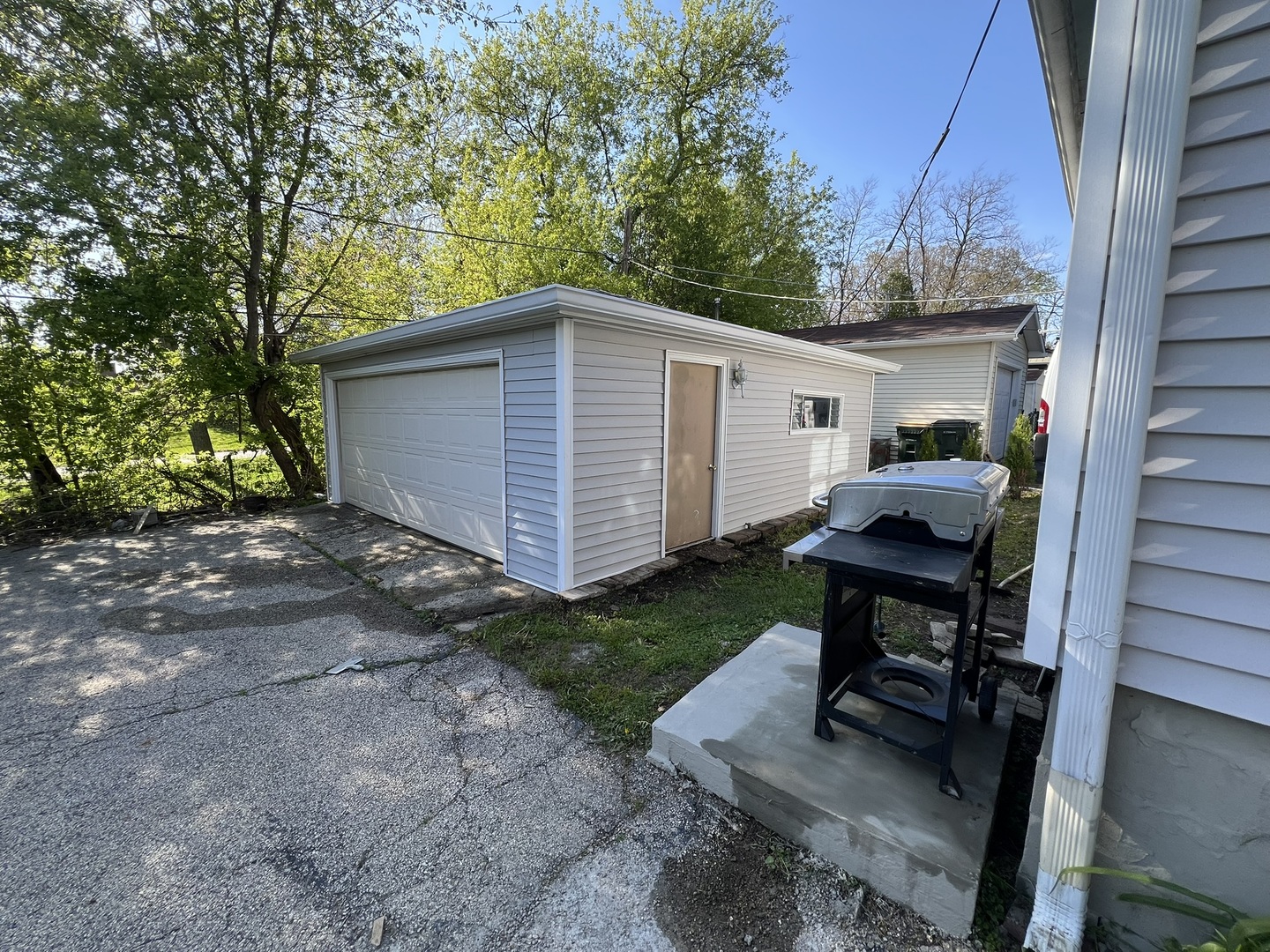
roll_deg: -0.8
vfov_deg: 89.9
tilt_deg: -7.4
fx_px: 477
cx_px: 635
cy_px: 476
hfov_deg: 106.2
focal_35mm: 13
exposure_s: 1/402
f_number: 1.8
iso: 32
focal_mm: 1.57
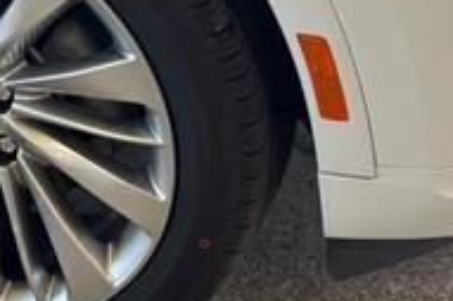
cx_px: 64
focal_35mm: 132
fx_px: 1660
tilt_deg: -22.3
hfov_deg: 15.4
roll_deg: +1.0
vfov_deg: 10.3
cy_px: 2
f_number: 1.78
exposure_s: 1/120
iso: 80
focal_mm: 6.76
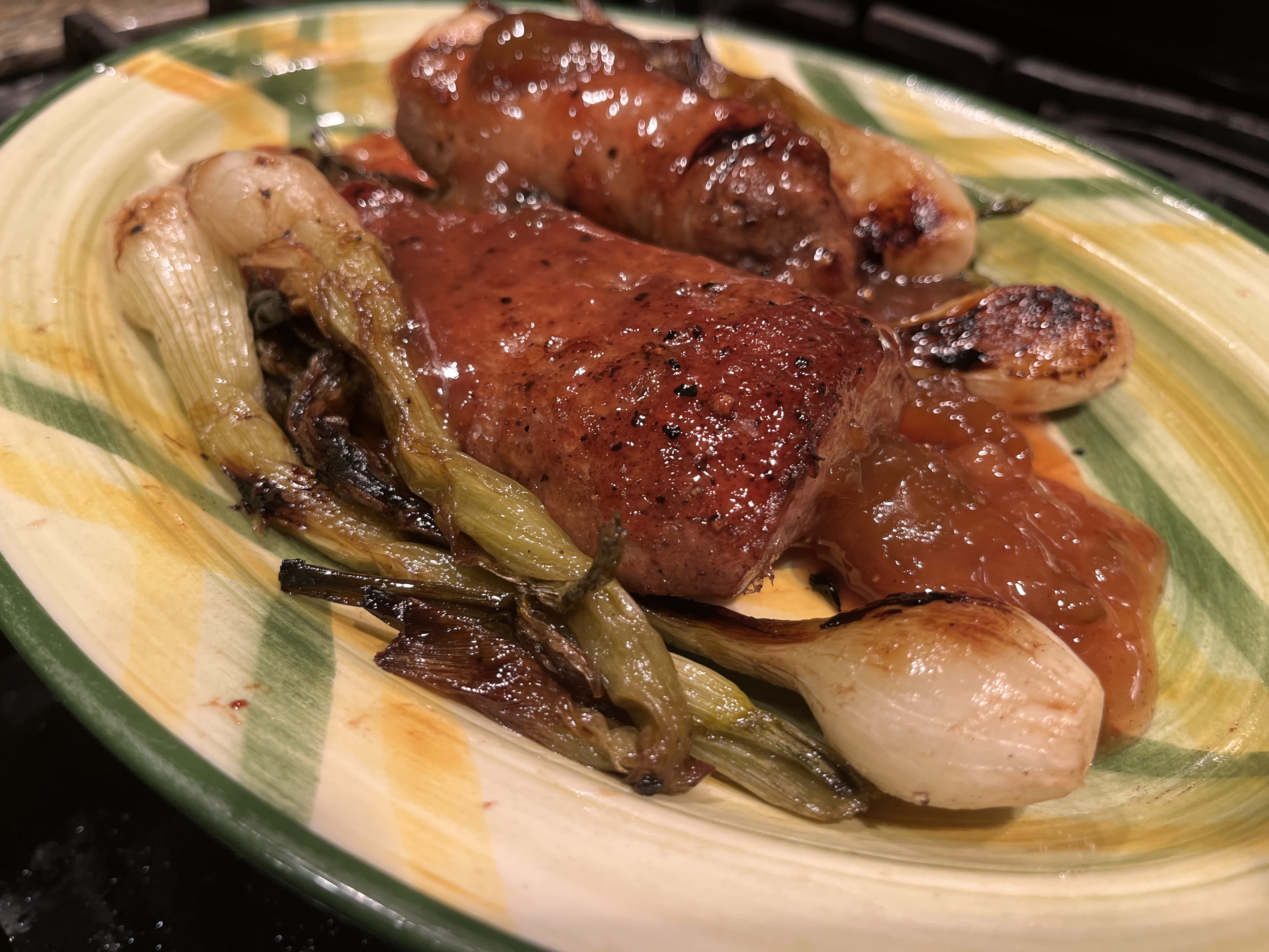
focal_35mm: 26
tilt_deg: -41.1
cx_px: 634
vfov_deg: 53.1
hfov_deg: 67.3
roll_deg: -1.7
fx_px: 953
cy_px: 476
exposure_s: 1/120
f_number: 1.6
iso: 125
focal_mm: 5.1
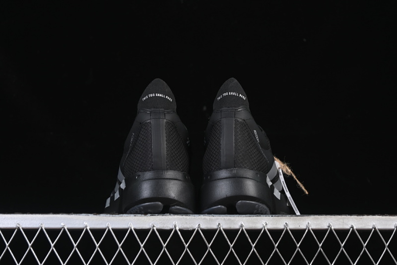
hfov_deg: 27.0
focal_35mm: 75
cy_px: 132
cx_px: 198
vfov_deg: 18.2
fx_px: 827
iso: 160
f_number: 6.3
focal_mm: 50
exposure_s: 1/50
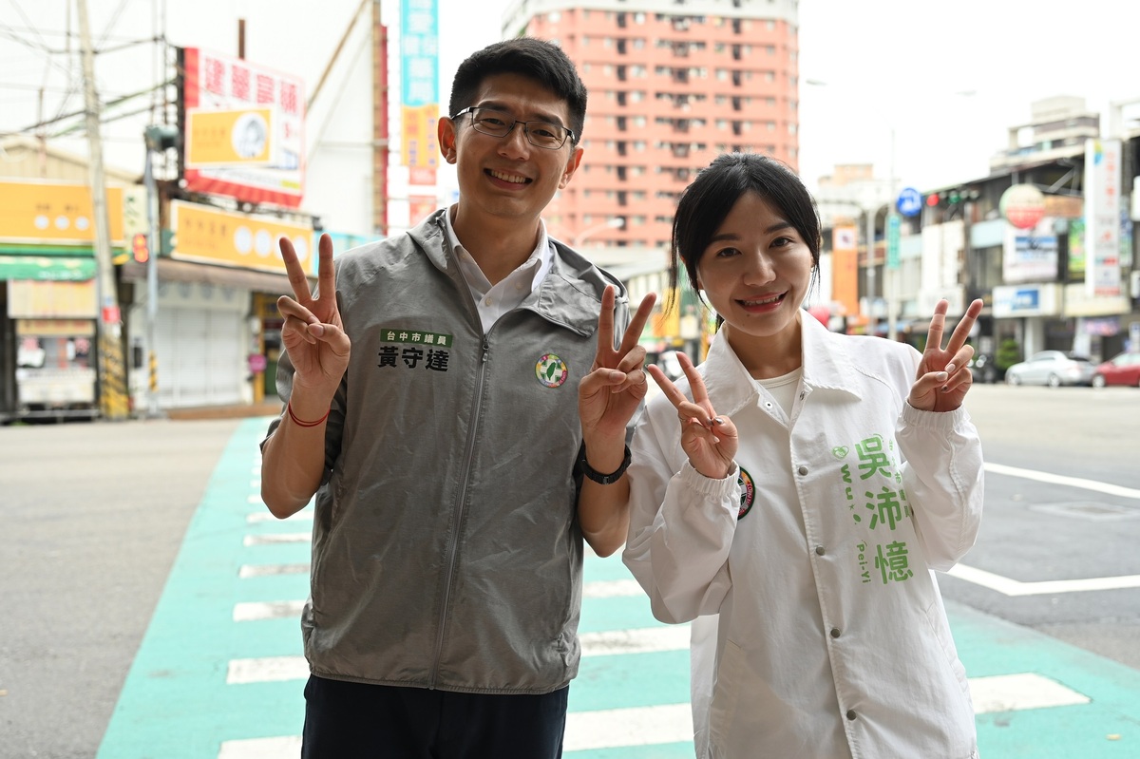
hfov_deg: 48.5
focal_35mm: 40
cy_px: 380
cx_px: 570
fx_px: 1266
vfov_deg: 33.4
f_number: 4
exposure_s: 1/250
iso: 220
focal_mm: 40
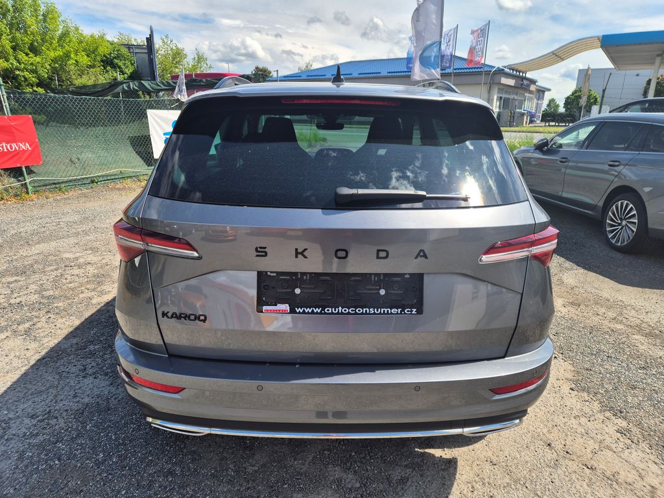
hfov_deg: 73.9
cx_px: 332
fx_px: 441
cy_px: 249
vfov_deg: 58.9
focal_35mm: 23
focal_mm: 5.4
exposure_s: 1/1476
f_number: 1.8
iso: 25
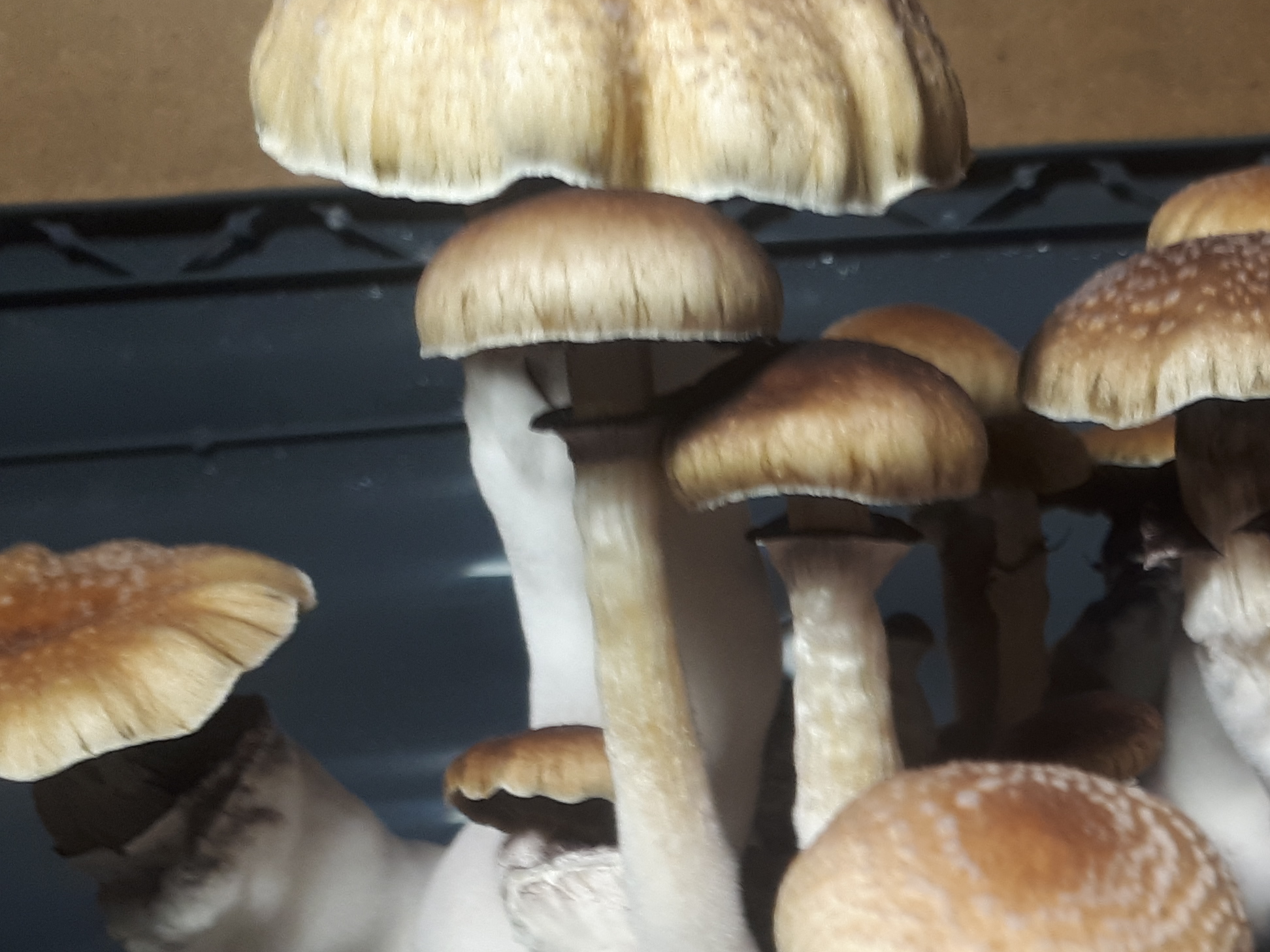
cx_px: 1380
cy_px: 942
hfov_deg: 27.8
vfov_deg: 22.1
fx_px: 2348
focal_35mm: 64
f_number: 1.9
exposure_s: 1/33
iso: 50
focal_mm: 3.6
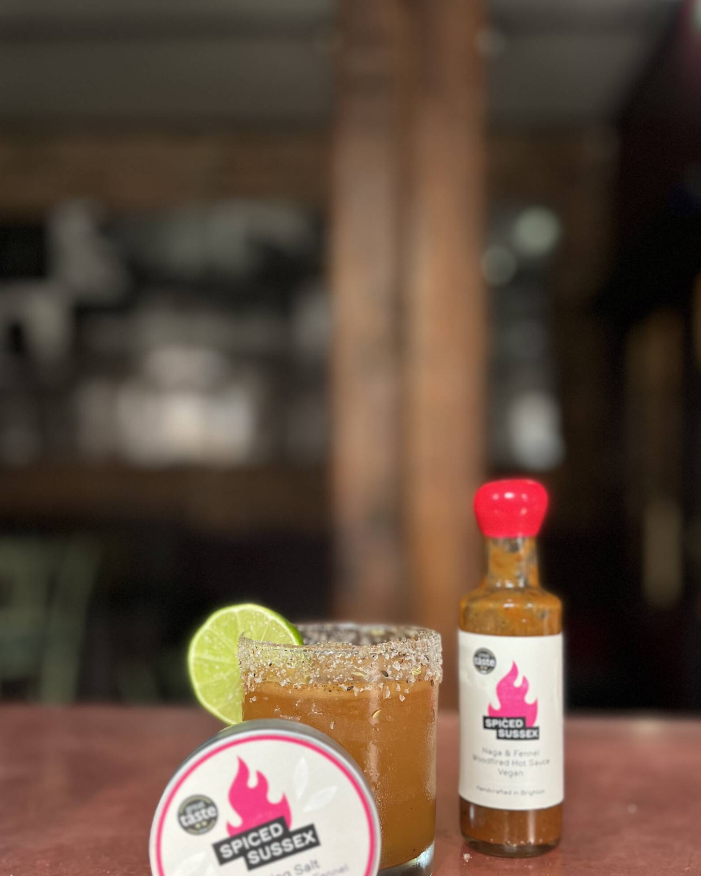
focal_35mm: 33
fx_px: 856
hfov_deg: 44.5
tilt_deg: -1.7
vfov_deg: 53.7
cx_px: 379
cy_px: 542
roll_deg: -0.1
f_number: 1.6
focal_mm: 5.1
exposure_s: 1/50
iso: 160
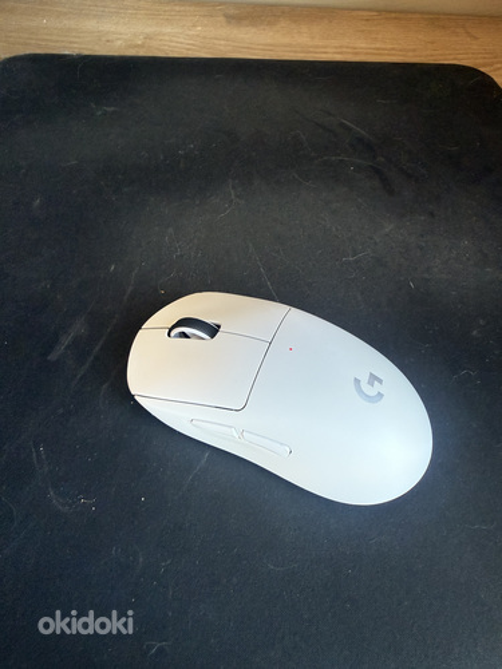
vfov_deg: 71.6
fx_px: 464
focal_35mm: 24
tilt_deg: -51.2
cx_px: 251
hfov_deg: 56.8
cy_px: 334
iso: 250
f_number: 2.2
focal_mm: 2.22
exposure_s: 1/99
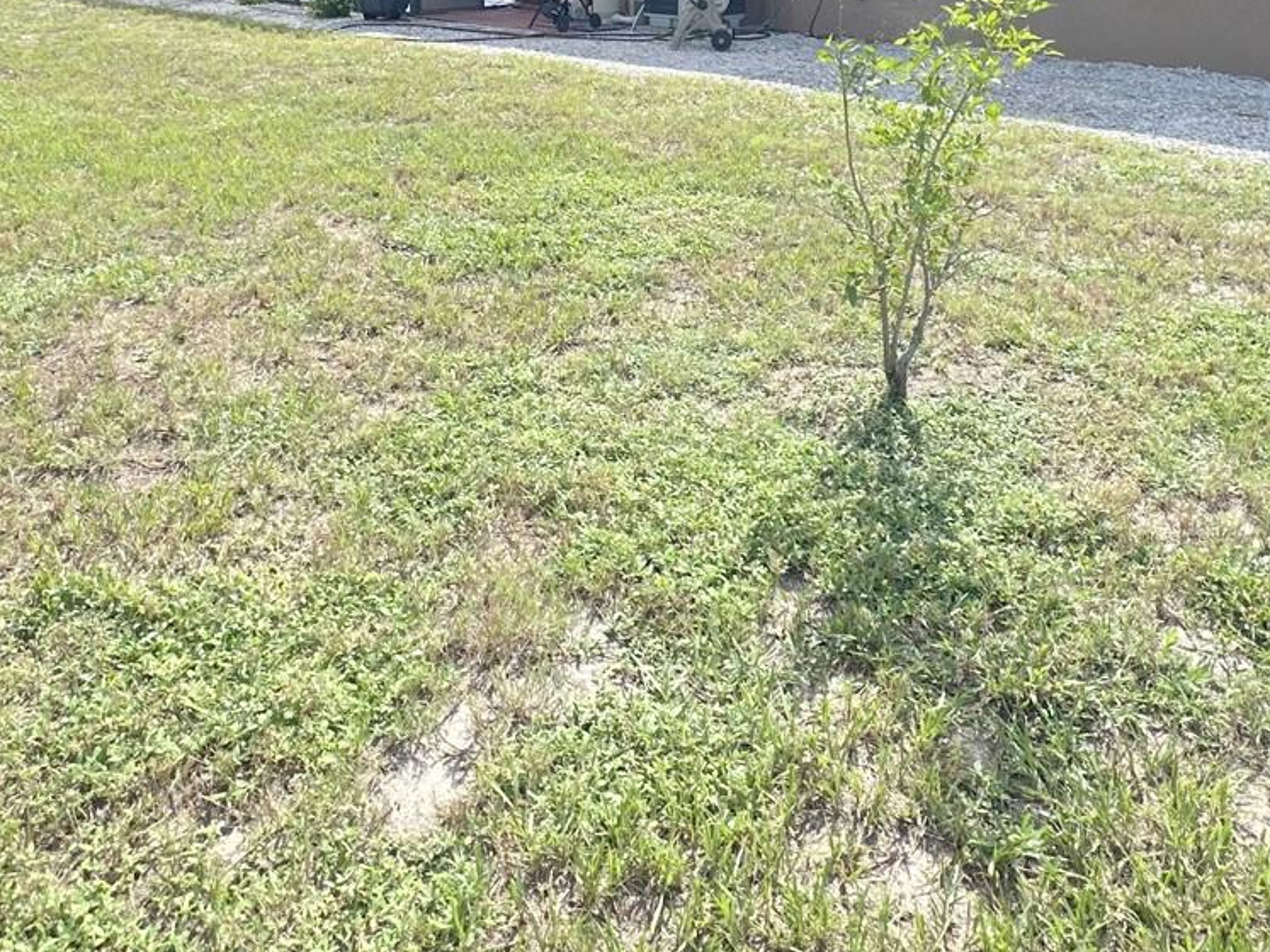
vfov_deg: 43.4
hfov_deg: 60.0
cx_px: 639
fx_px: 1100
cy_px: 124
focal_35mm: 30
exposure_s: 1/1416
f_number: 2.2
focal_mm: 2.22
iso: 50
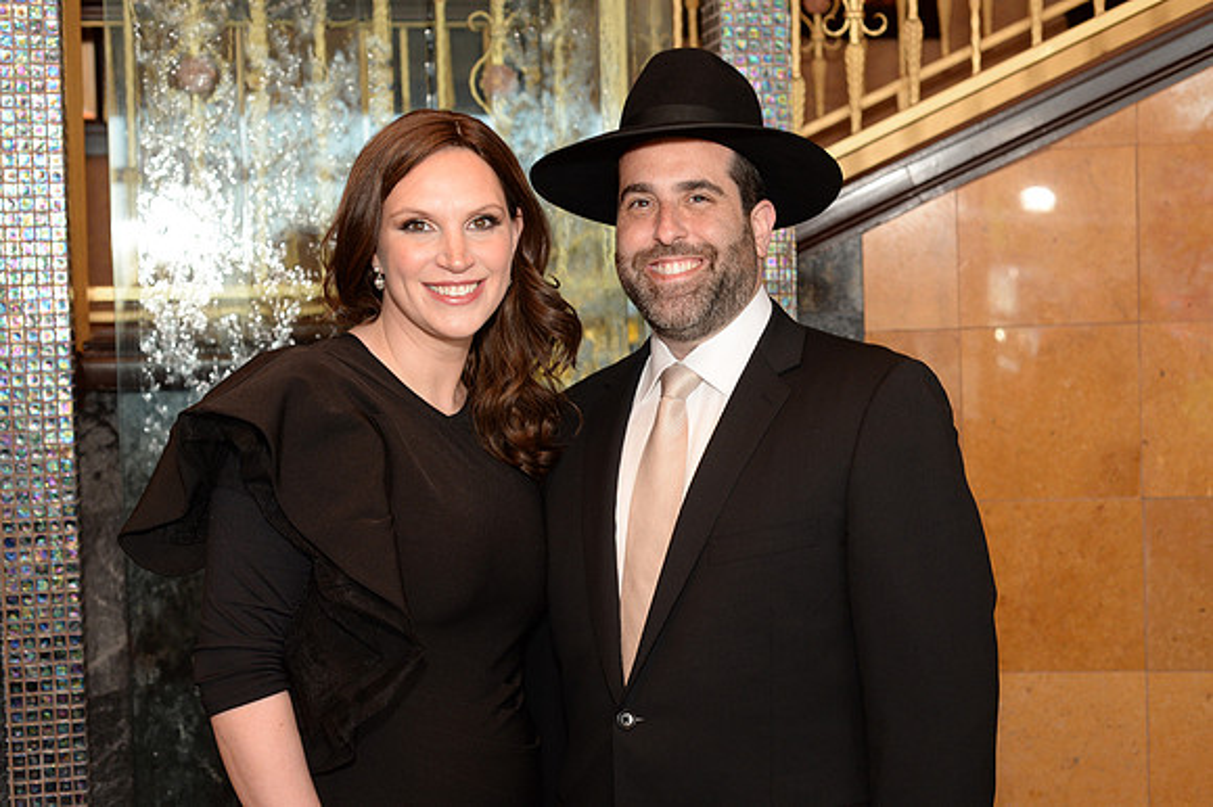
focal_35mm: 50
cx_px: 606
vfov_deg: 27.0
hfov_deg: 39.6
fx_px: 1684
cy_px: 404
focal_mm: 50
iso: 1250
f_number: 5.6
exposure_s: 1/125
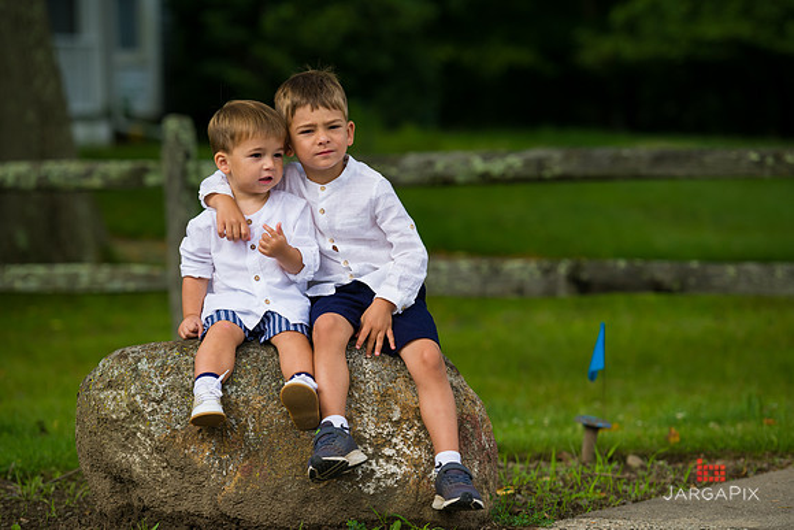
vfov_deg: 10.2
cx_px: 397
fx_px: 2978
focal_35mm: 135
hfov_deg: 15.2
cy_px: 265
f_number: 4
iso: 200
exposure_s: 1/1000
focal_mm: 135
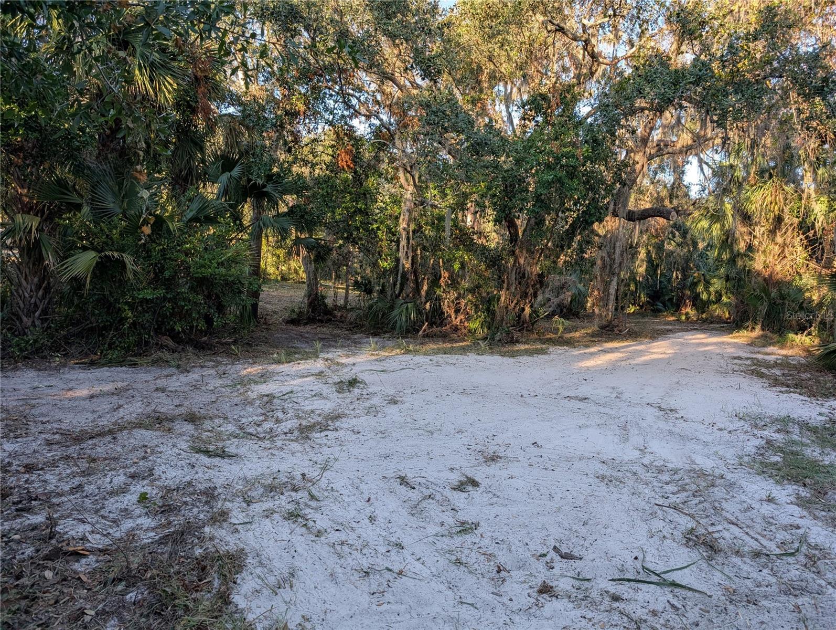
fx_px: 580
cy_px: 315
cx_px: 418
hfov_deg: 71.5
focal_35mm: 24
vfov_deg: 56.9
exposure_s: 1/198
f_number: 1.68
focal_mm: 6.9
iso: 30
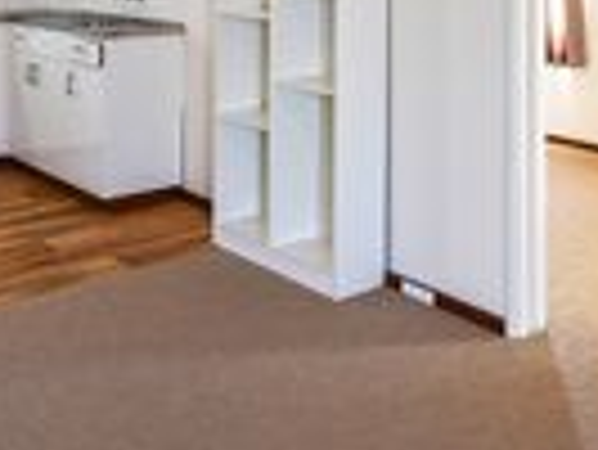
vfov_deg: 26.0
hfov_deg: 37.5
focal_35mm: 51
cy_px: -65
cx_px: 310
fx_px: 882
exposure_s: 1/15
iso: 500
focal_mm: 15
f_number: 9
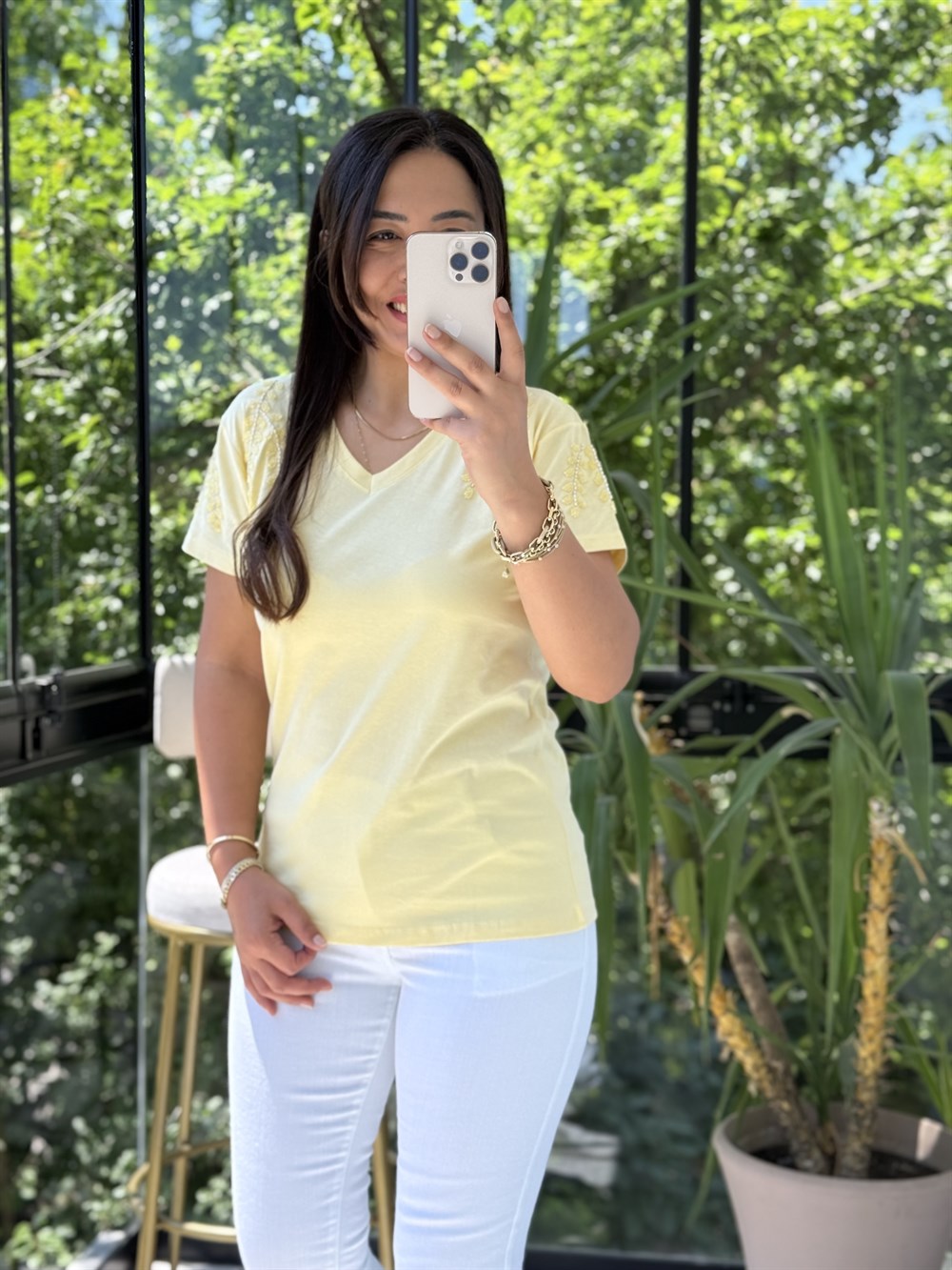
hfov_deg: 30.3
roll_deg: +0.2
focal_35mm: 48
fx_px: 1760
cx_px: 476
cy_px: 635
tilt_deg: -20.3
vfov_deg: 39.7
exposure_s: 1/425
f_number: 1.78
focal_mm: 6.76
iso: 80
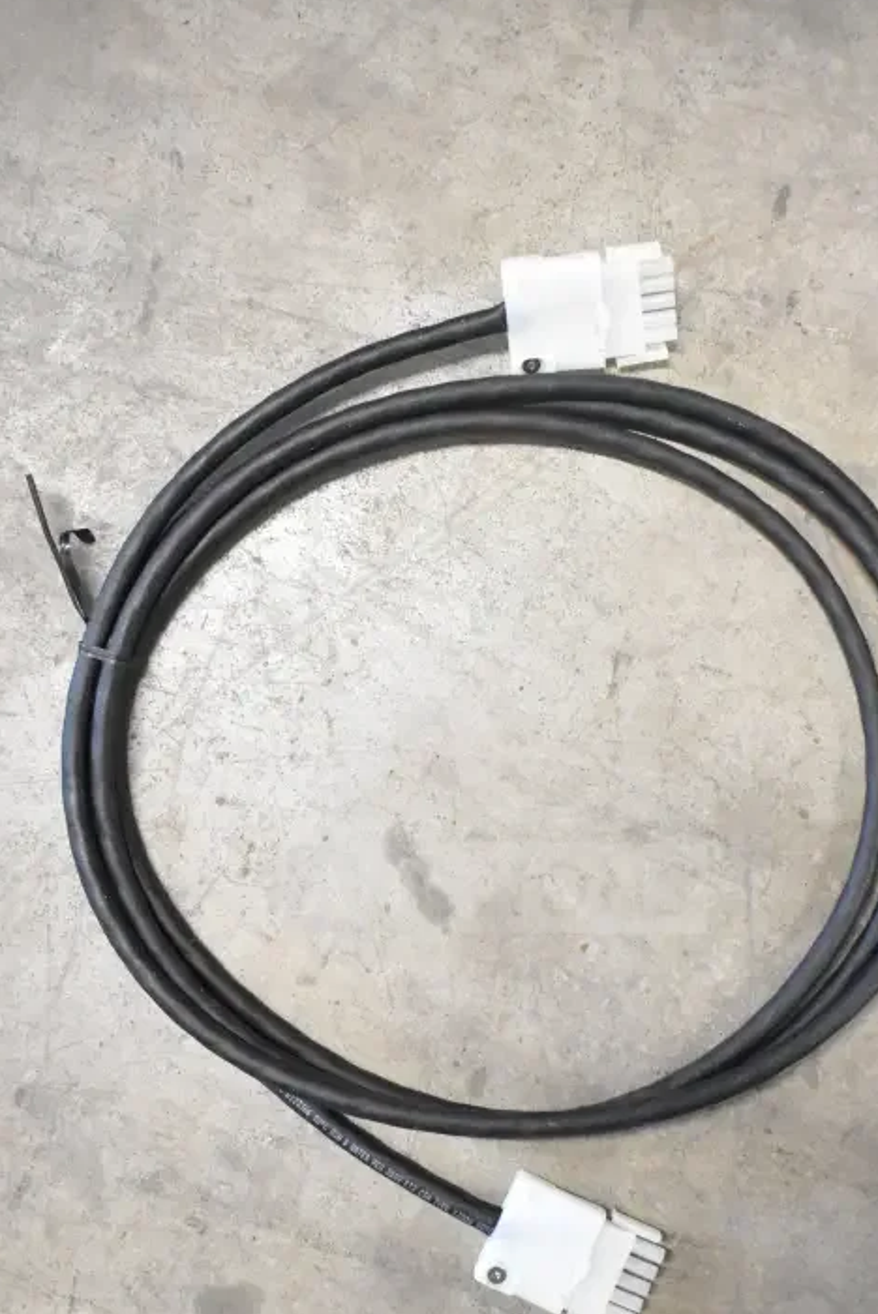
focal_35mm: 43
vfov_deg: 45.2
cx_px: 495
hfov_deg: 31.2
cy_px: 784
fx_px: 1571
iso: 3200
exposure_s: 1/40
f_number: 3.8
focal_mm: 22
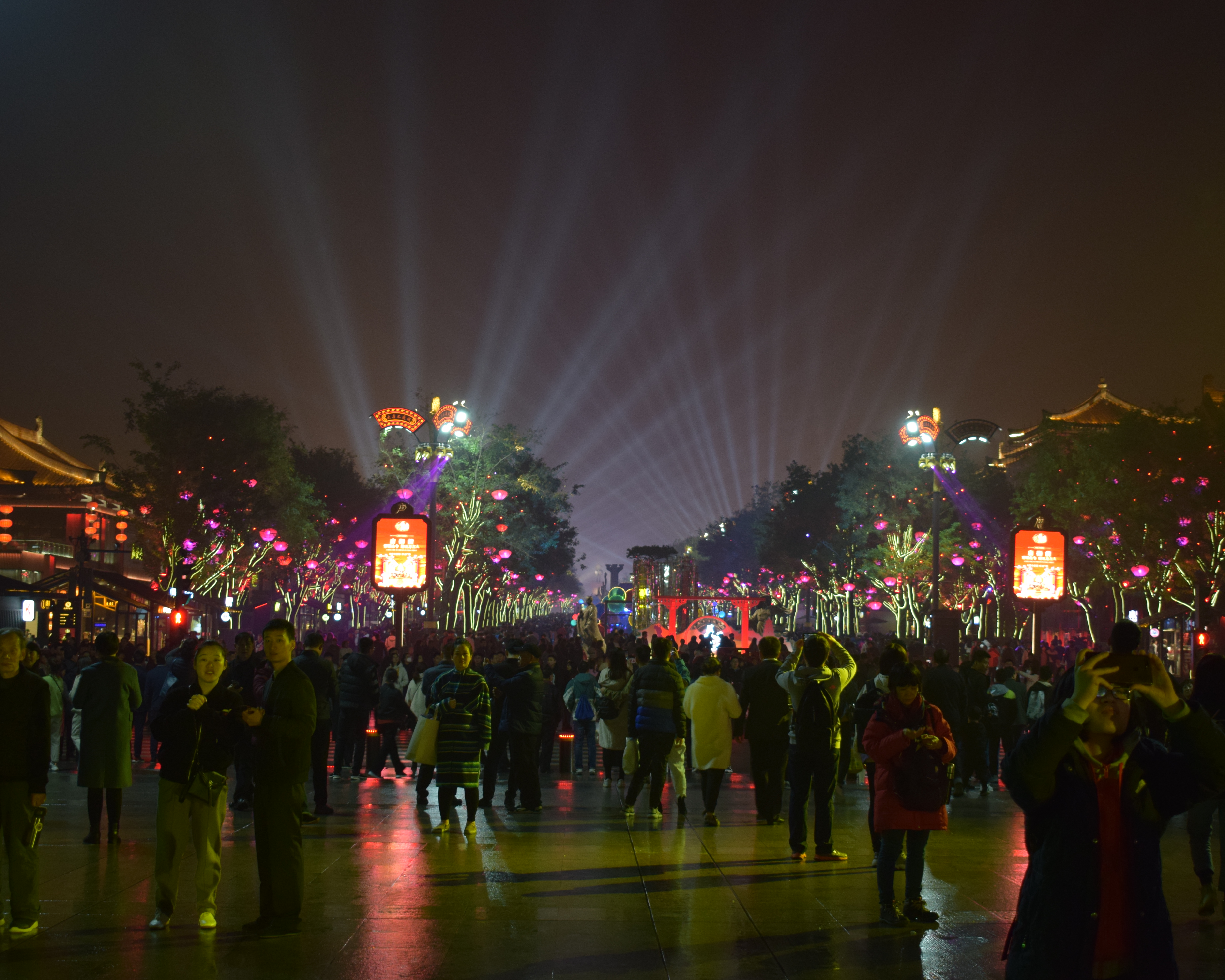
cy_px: 489
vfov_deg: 28.8
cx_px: 679
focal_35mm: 53
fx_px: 1906
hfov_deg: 35.6
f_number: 4.2
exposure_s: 1/30
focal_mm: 31
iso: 640
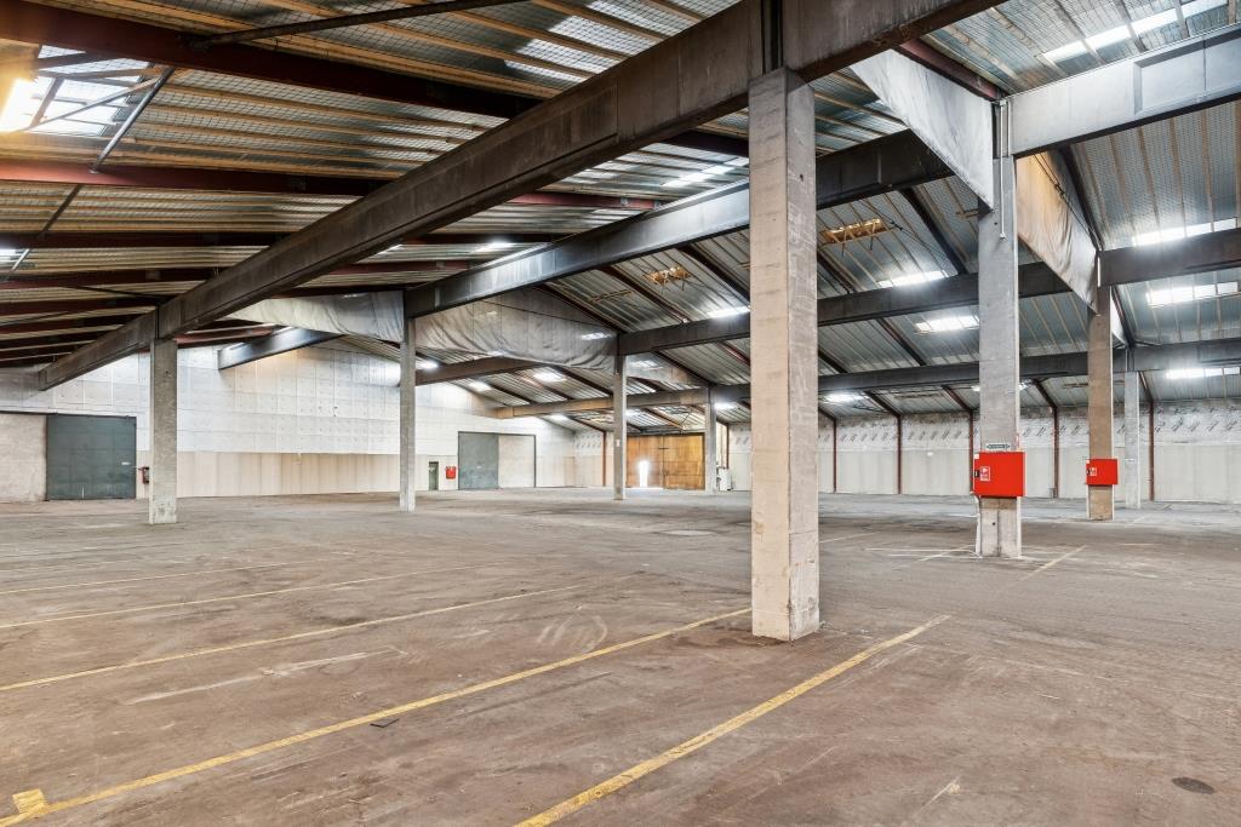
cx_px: 620
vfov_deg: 59.5
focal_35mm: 21
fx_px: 724
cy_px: 414
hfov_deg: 81.2
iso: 640
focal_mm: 14
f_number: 9
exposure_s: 1/2.5
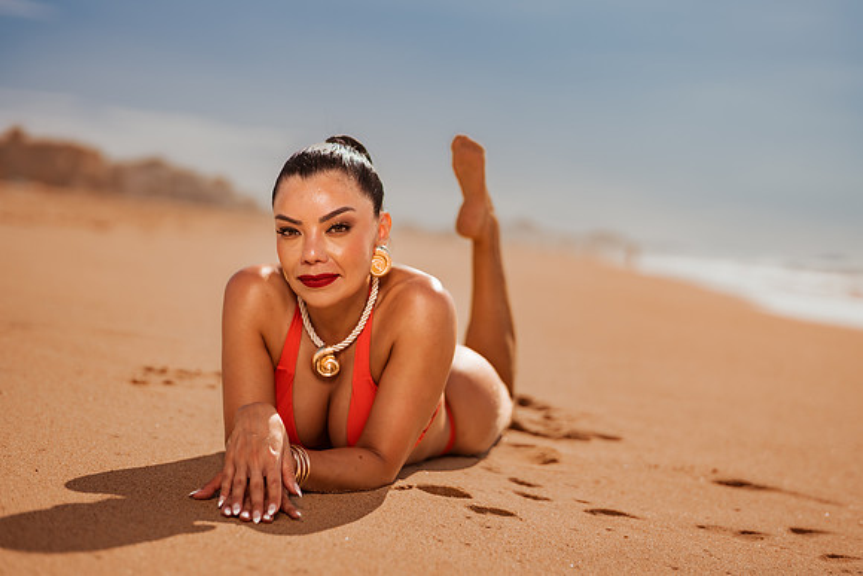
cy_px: 288
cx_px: 432
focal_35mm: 58
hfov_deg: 34.5
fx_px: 1391
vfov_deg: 23.4
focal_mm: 58
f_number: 2
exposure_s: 1/8000
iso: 50
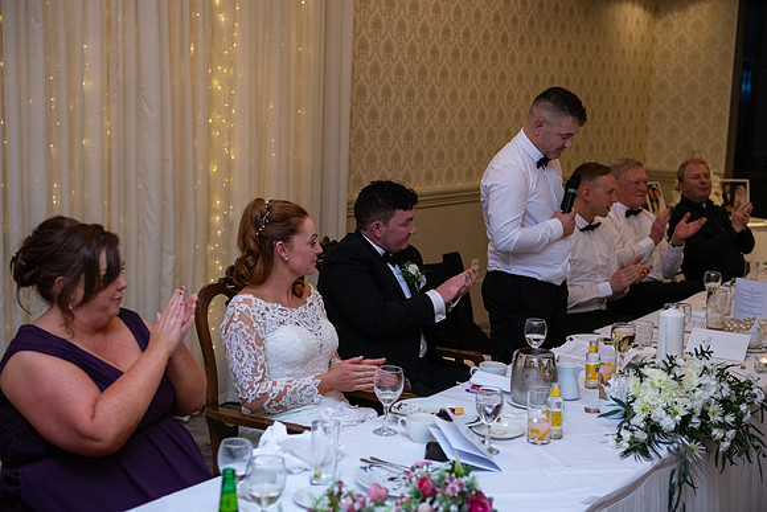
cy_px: 256
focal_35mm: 55
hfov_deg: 36.2
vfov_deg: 24.6
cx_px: 384
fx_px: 1172
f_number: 3.5
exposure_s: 1/160
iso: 1000
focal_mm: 55
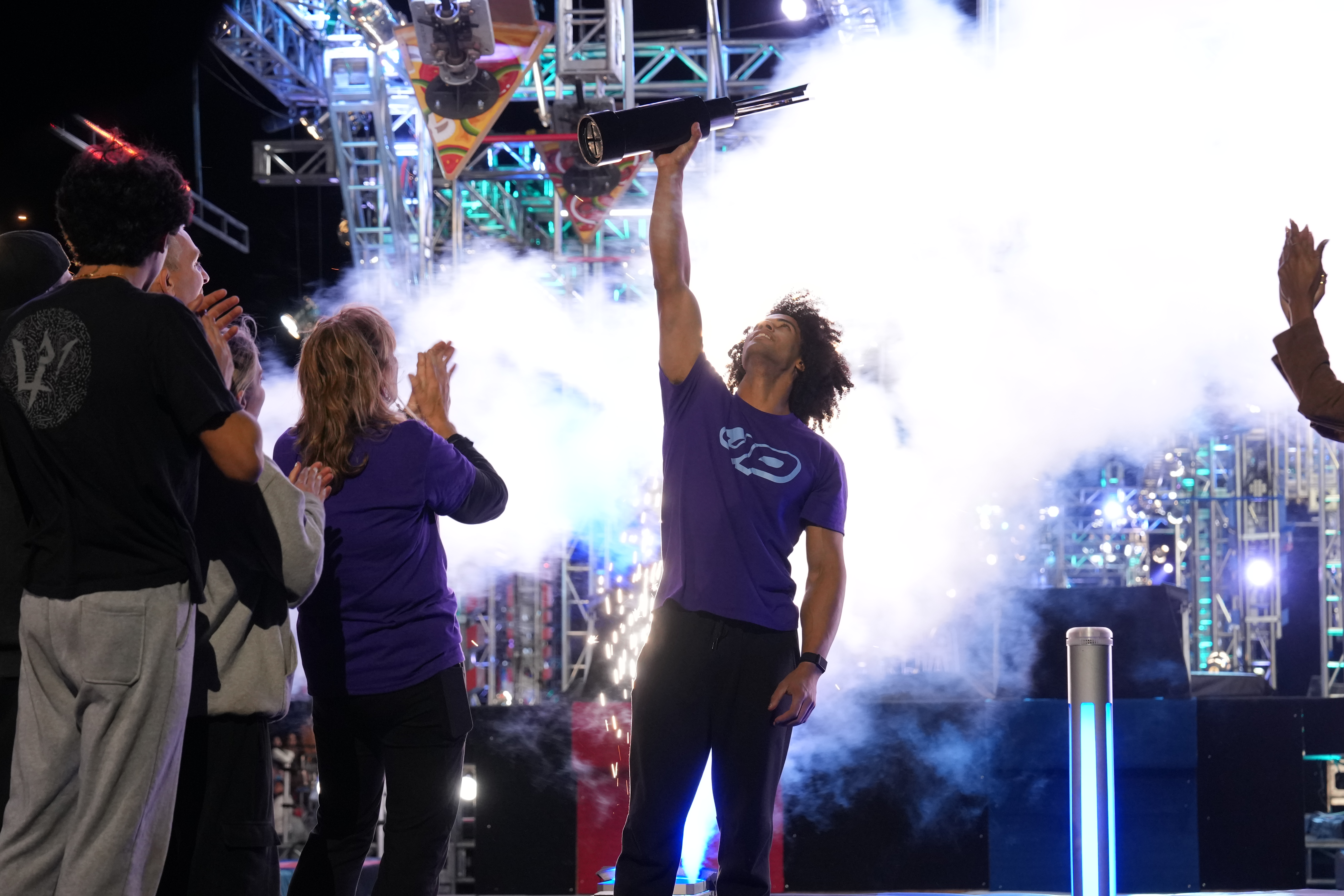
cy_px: 440
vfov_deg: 12.8
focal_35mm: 107
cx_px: 681
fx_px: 3994
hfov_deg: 19.1
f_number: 4.5
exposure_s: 1/200
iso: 2000
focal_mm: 70
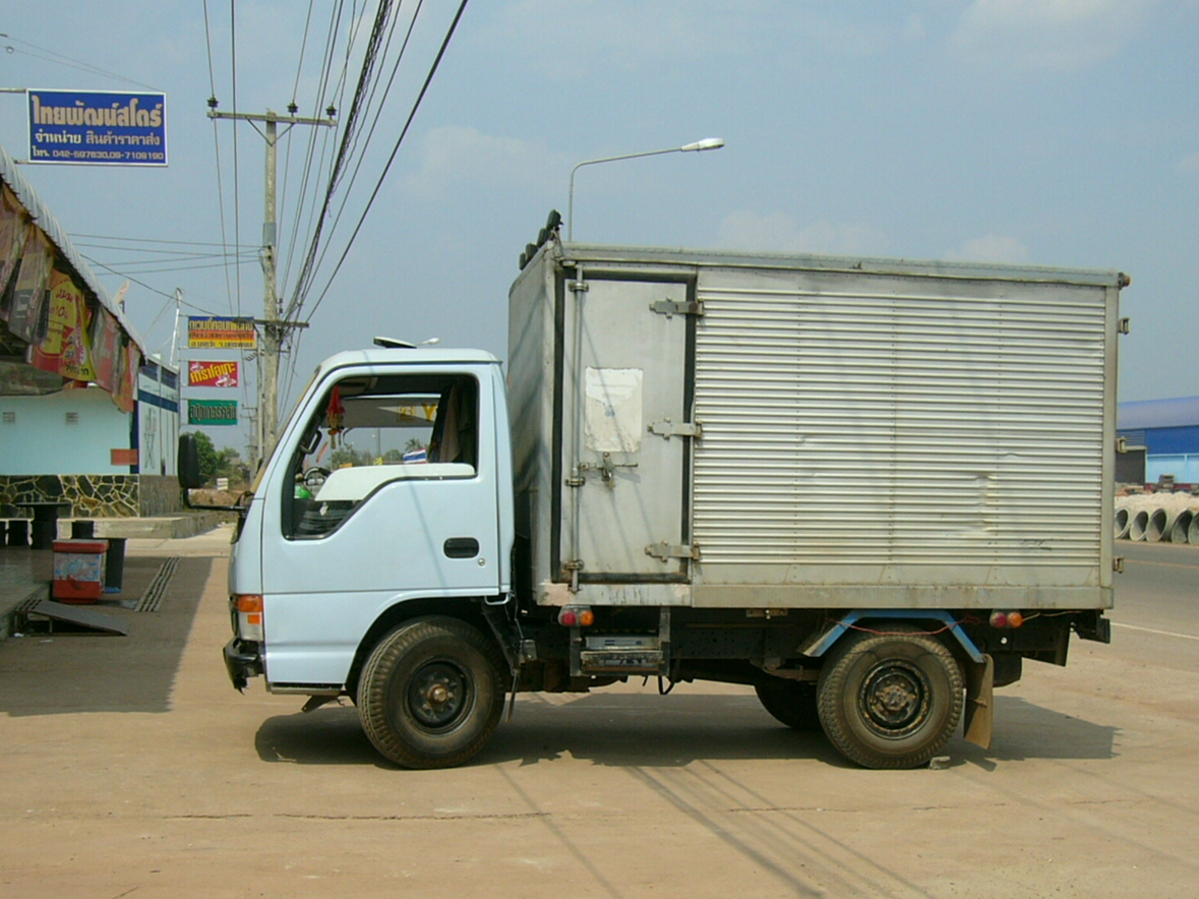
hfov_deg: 49.0
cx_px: 634
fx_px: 1316
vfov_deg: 37.7
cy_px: 466
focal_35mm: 38
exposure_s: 1/320
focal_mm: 5.8
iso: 50
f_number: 8
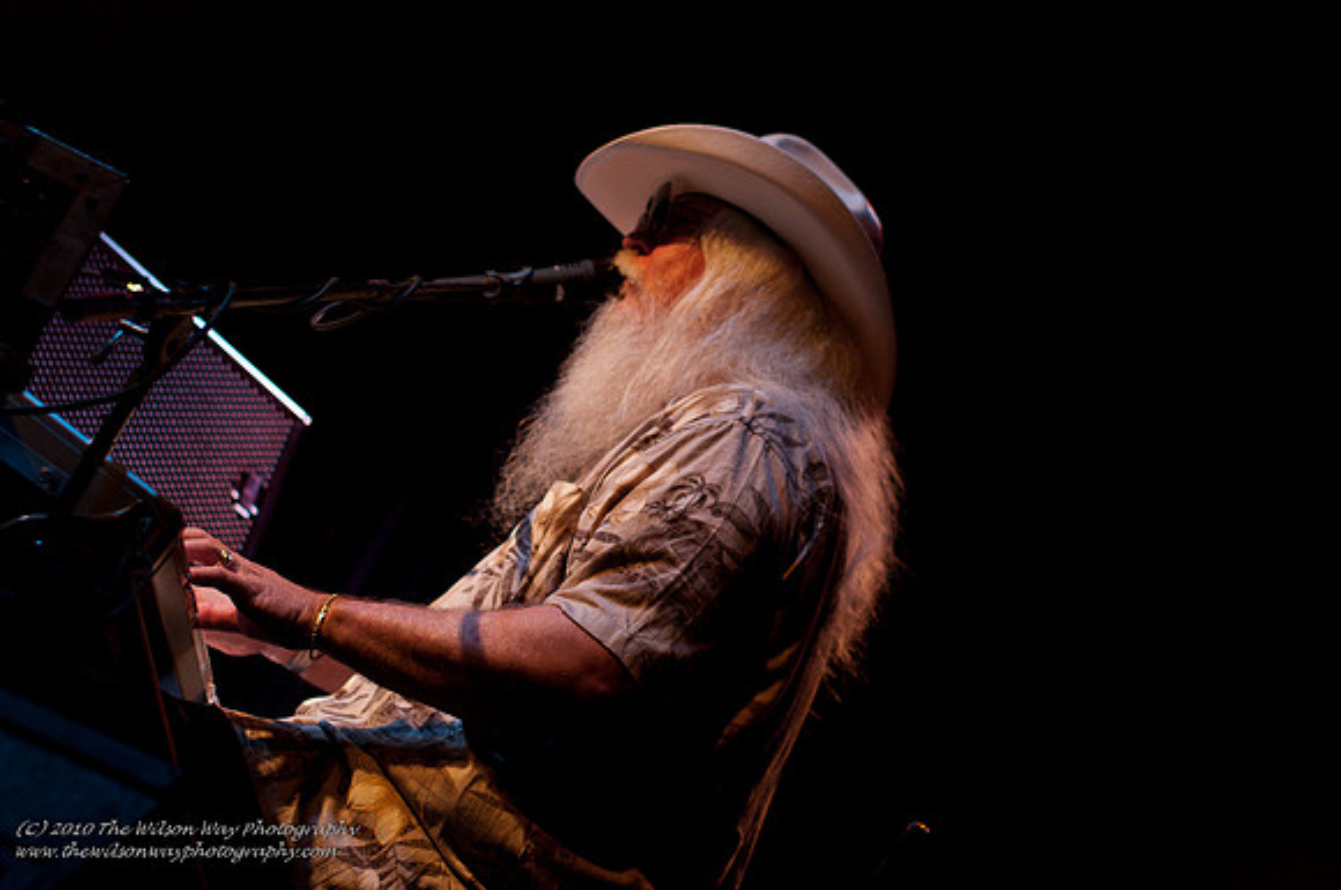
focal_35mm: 75
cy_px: 445
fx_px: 2790
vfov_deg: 18.1
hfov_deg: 27.0
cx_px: 670
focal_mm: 50
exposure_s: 1/90
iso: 800
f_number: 2.4
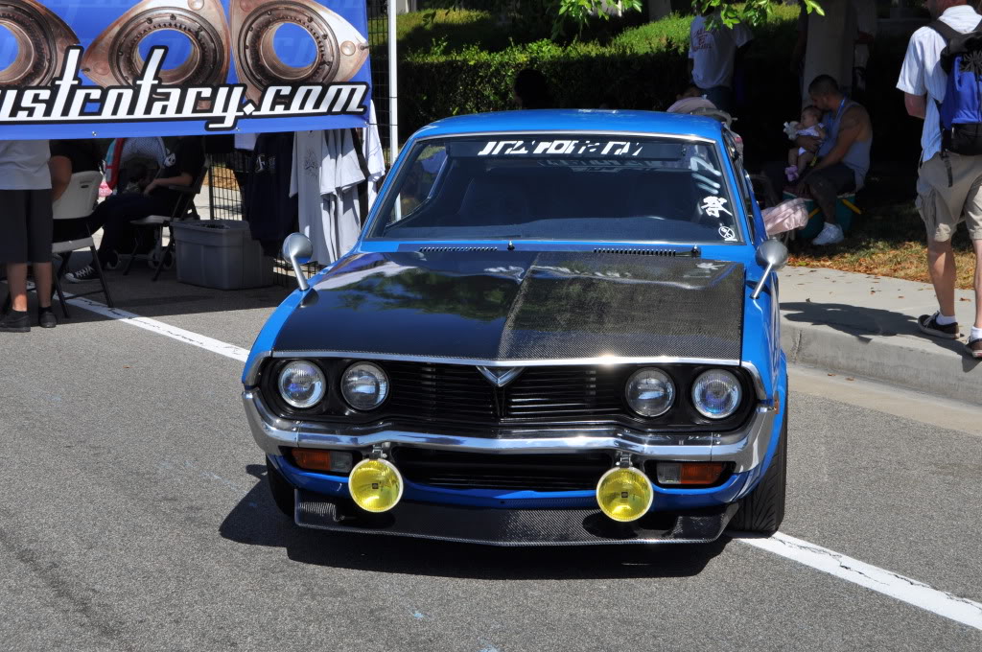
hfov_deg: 31.9
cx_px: 491
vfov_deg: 21.5
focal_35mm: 63
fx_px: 1716
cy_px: 326
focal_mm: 42
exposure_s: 1/640
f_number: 13
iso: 200
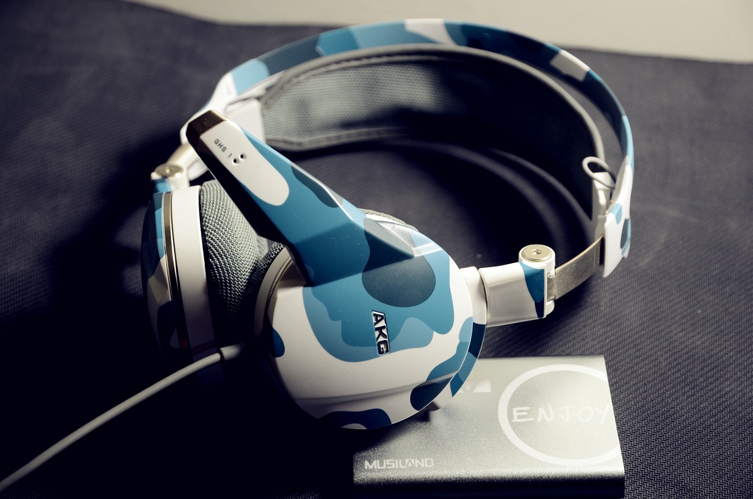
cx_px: 376
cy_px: 250
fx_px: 1753
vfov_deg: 16.2
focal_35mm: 84
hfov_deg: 24.2
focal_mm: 56
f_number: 5.6
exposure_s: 1/1.6
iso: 400
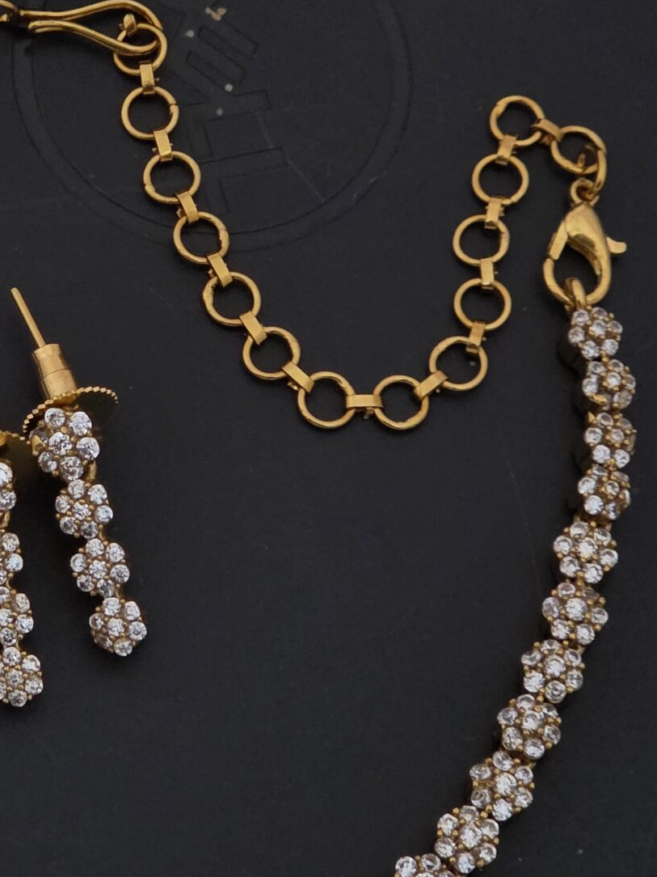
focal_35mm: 163
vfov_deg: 12.1
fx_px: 4125
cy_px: 315
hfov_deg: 9.1
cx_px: 19
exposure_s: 1/100
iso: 400
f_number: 2.4
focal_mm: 7
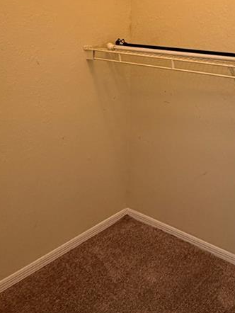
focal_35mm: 38
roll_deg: -2.7
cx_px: 190
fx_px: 344
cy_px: 101
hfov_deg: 36.4
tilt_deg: -11.4
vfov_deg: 48.0
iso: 250
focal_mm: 2.22
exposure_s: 1/60
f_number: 2.2
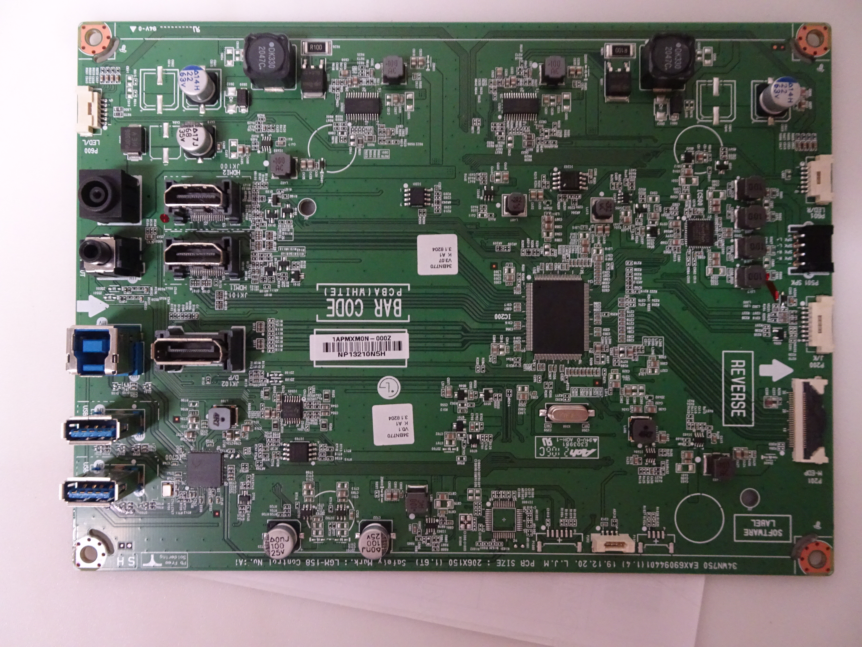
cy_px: 324
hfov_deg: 71.6
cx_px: 431
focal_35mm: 24
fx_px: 598
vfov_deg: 56.8
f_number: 3.5
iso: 800
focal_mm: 4.1
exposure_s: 1/15
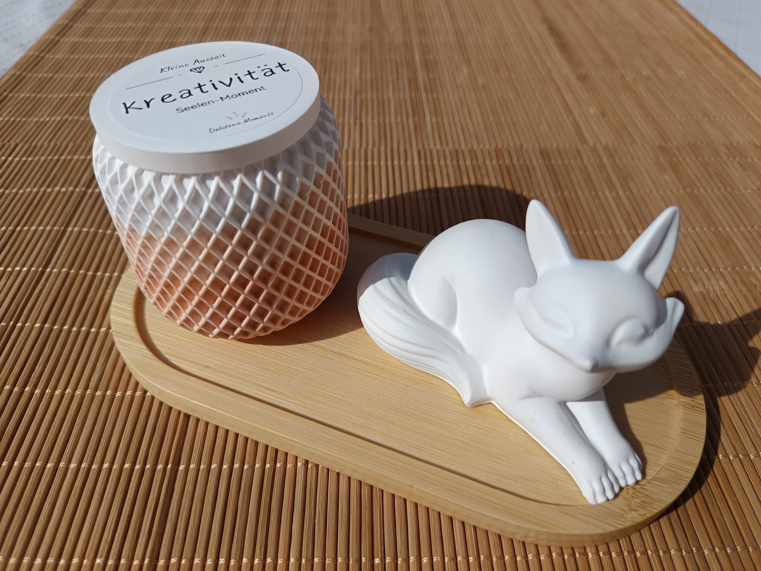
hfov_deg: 71.6
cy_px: 286
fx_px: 528
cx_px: 380
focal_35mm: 24
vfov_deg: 56.8
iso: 53
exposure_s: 1/1186
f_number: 1.7
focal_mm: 5.31
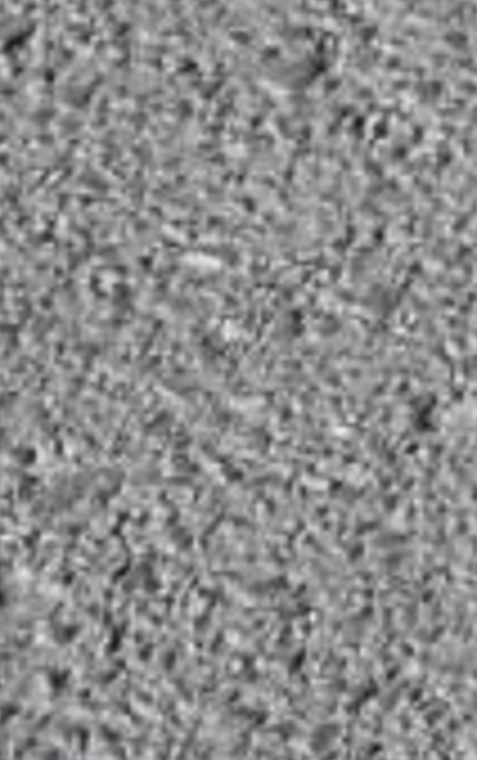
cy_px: -2224
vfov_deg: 4.3
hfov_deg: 2.7
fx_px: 9378
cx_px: 3186
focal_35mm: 452
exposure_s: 1/320
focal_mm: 25
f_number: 9
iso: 400
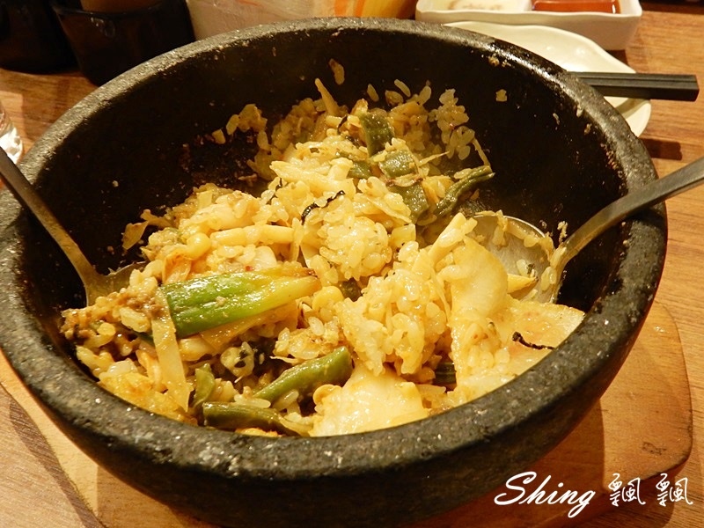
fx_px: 610
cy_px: 264
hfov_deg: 60.0
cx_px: 352
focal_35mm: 30
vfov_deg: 46.8
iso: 400
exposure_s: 1/10
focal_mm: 5.4
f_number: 4
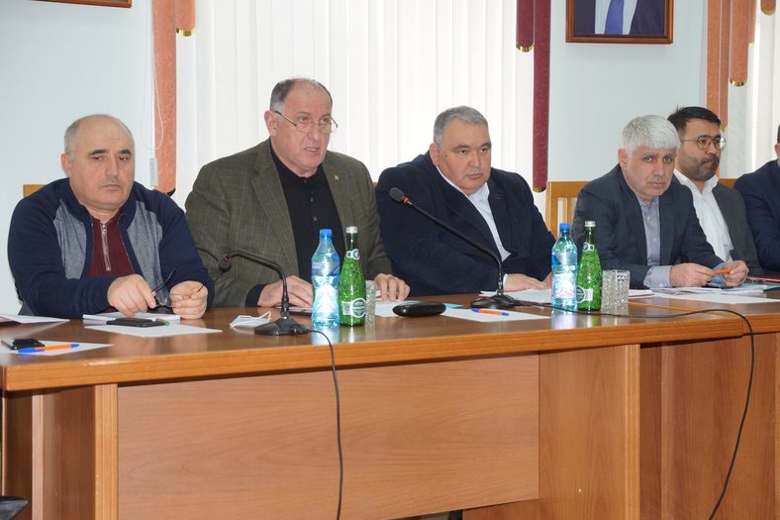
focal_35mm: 69
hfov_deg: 29.5
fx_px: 1484
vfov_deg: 19.9
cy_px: 259
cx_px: 387
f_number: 4.5
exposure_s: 1/160
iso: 800
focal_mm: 45
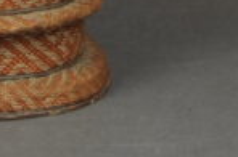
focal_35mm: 726
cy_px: -387
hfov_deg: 2.8
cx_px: -27
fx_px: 4789
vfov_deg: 1.9
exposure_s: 1/2
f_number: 22
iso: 200
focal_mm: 105
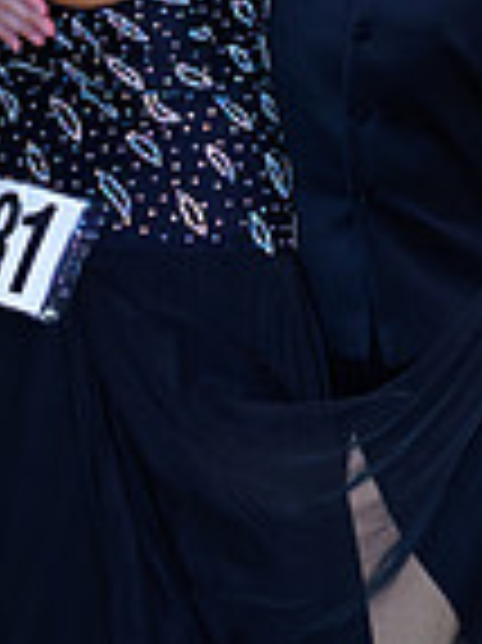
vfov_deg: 9.1
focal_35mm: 212
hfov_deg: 7.0
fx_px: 3942
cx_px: 333
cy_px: -333
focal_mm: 70
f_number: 2.8
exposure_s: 1/250
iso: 640
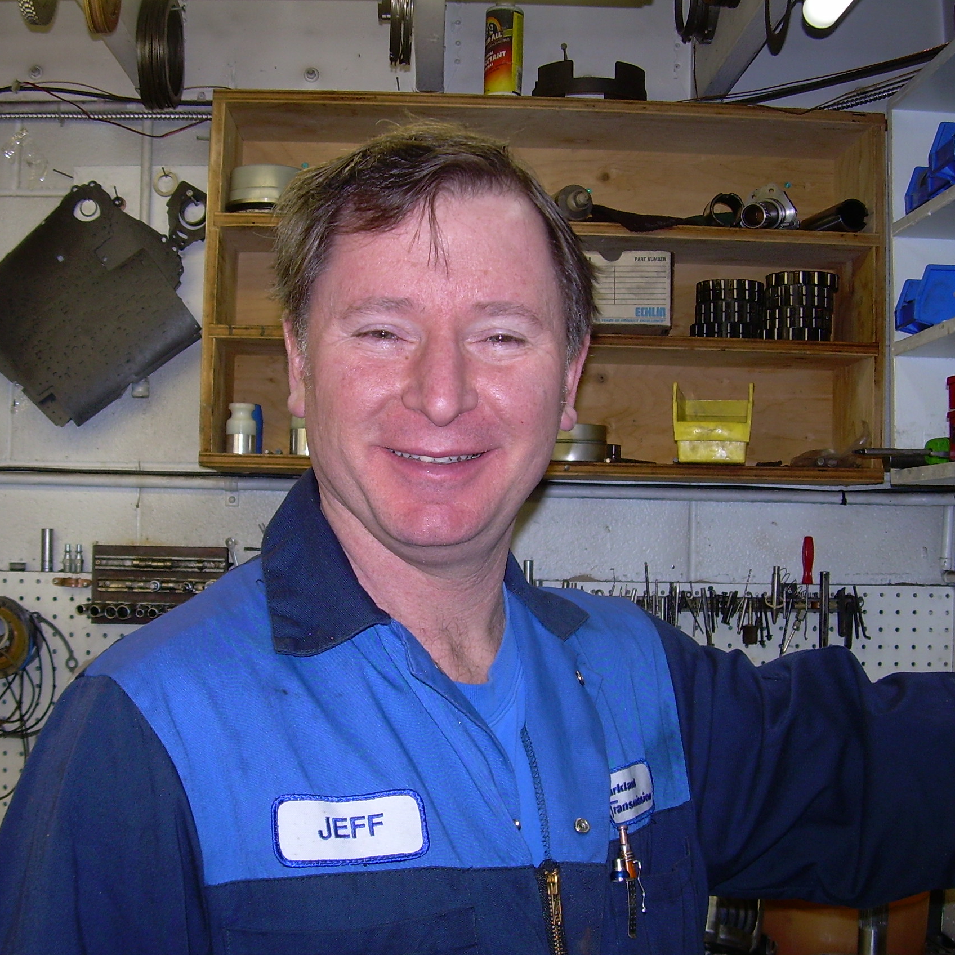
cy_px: 478
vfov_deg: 37.6
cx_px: 454
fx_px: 1405
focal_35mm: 45
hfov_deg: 37.5
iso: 50
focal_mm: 6.3
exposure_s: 1/60
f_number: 2.8
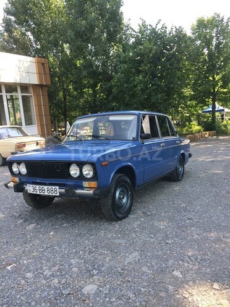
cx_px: 115
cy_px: 154
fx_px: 257
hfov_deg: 48.2
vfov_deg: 61.7
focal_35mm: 29
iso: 32
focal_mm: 4.15
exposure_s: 1/339
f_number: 2.2
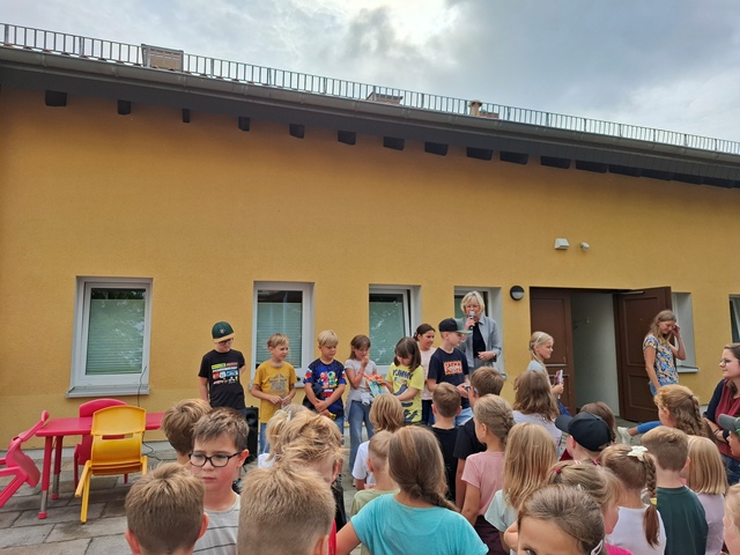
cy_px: 278
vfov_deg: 58.9
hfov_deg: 73.9
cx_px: 370
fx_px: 492
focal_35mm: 23
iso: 50
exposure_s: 1/1256
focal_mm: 5.54
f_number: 1.8
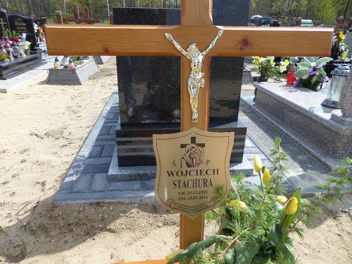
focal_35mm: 24
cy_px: 132
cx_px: 176
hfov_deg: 71.6
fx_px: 244
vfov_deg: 56.8
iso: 80
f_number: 3.1
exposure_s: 1/1000
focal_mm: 4.3
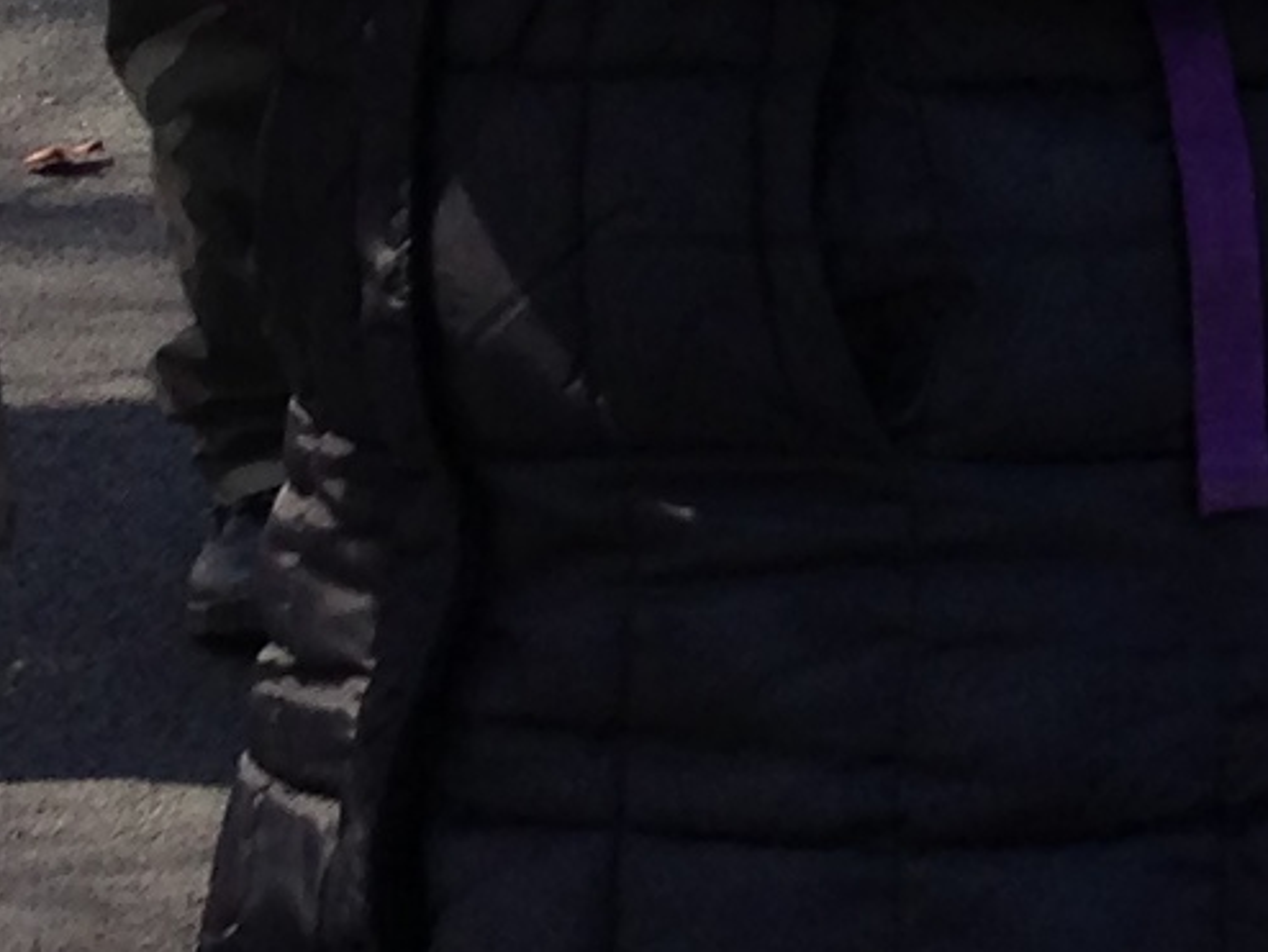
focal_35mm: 218
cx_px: 2133
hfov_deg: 8.8
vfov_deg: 6.8
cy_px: -293
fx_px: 7989
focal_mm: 4.12
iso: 50
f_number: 2.4
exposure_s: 1/493
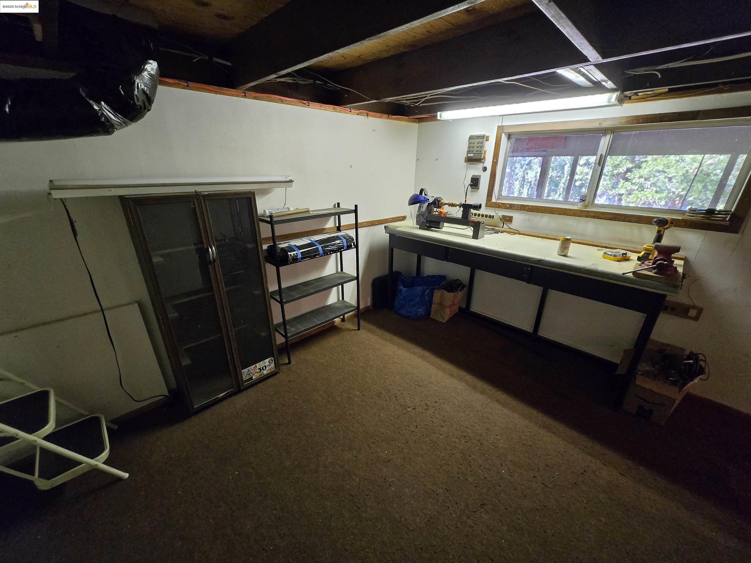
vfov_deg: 89.9
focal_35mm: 13
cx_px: 376
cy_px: 282
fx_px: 282
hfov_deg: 106.2
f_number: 2.2
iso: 500
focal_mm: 1.7
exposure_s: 1/60
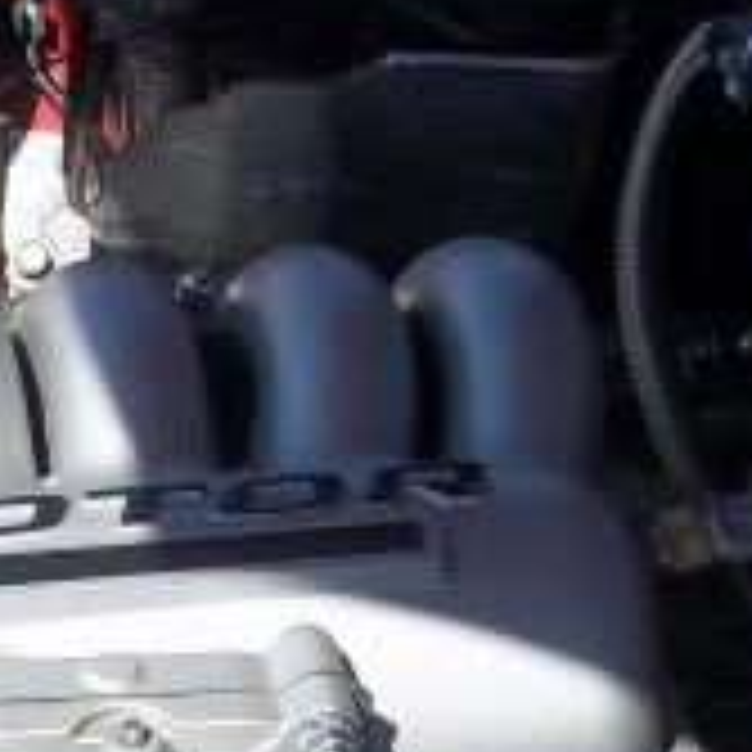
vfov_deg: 11.4
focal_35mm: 152
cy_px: 725
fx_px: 3736
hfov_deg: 11.4
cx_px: -45
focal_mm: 6.5
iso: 80
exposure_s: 1/160
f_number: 8
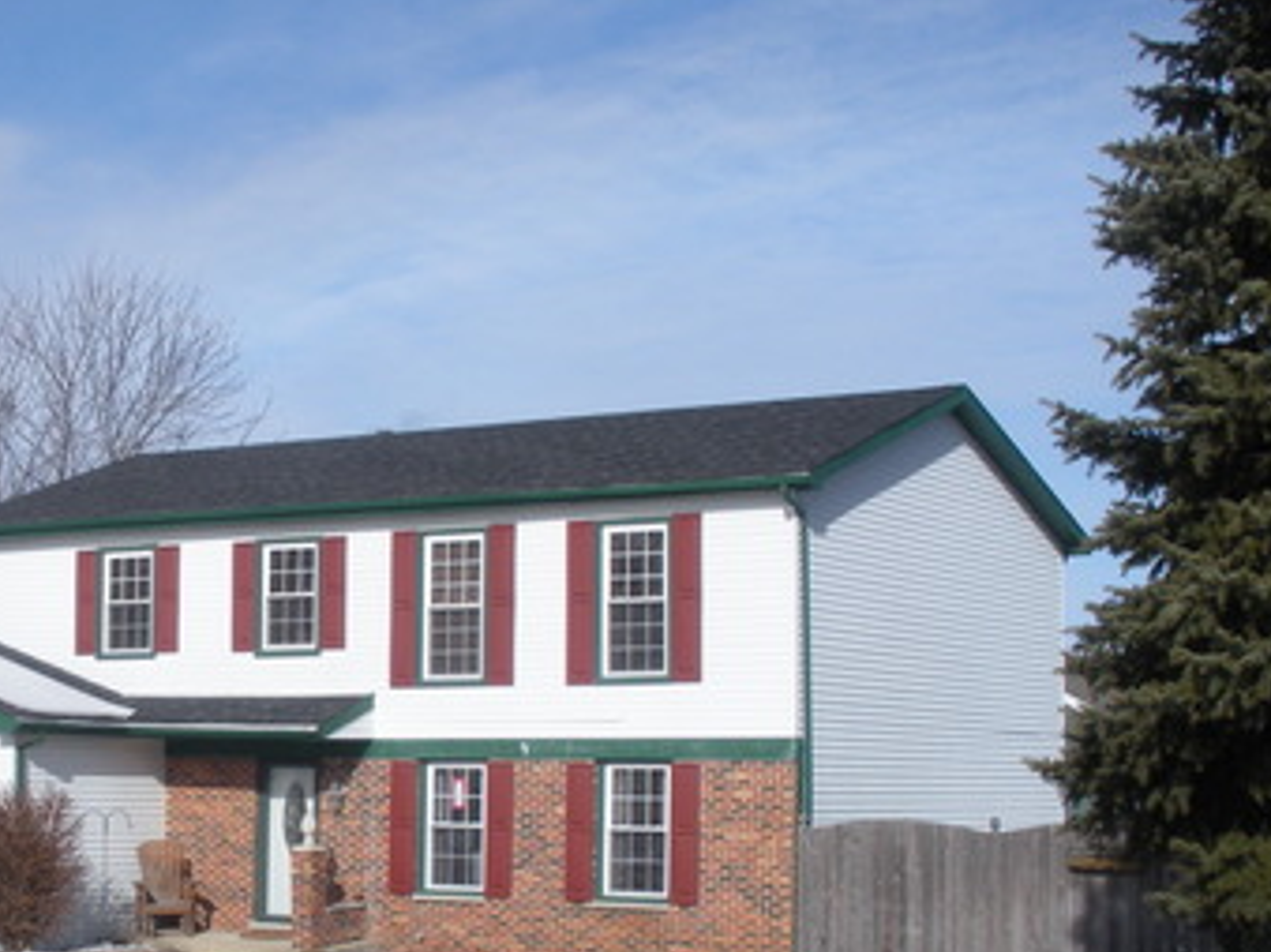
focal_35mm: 68
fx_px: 2496
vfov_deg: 21.6
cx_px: 214
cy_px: 585
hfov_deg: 27.9
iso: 64
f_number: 5.6
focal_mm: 6.3
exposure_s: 1/502
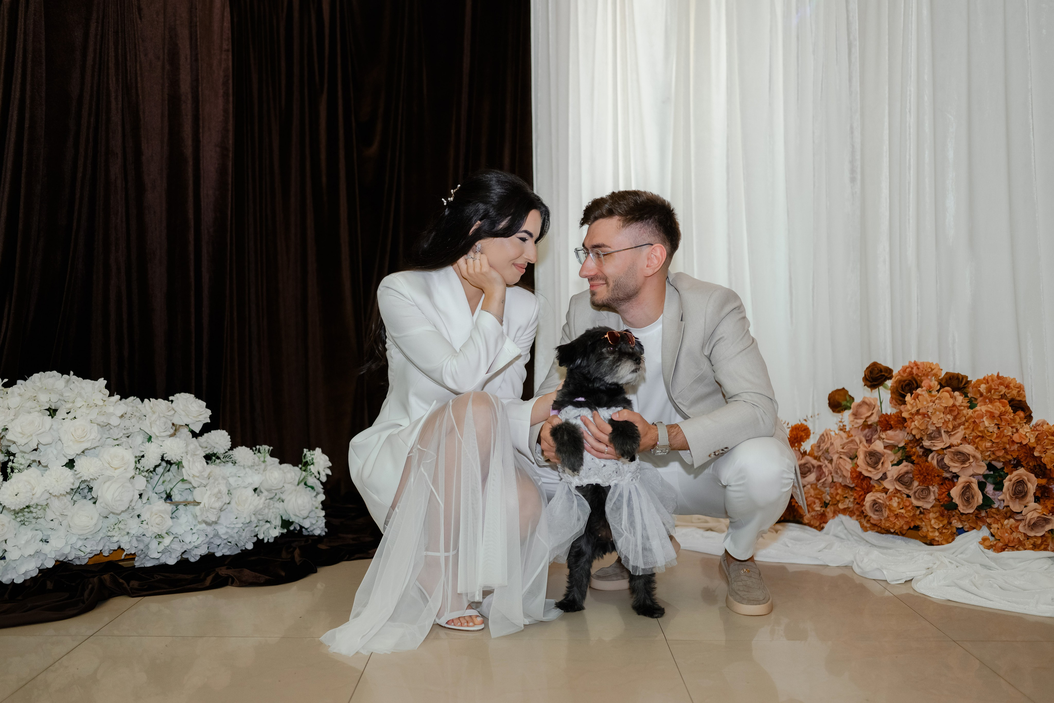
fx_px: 1025
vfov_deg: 37.9
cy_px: 352
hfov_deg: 54.4
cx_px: 527
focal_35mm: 35
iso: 1000
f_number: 2.2
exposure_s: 1/200
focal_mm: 35
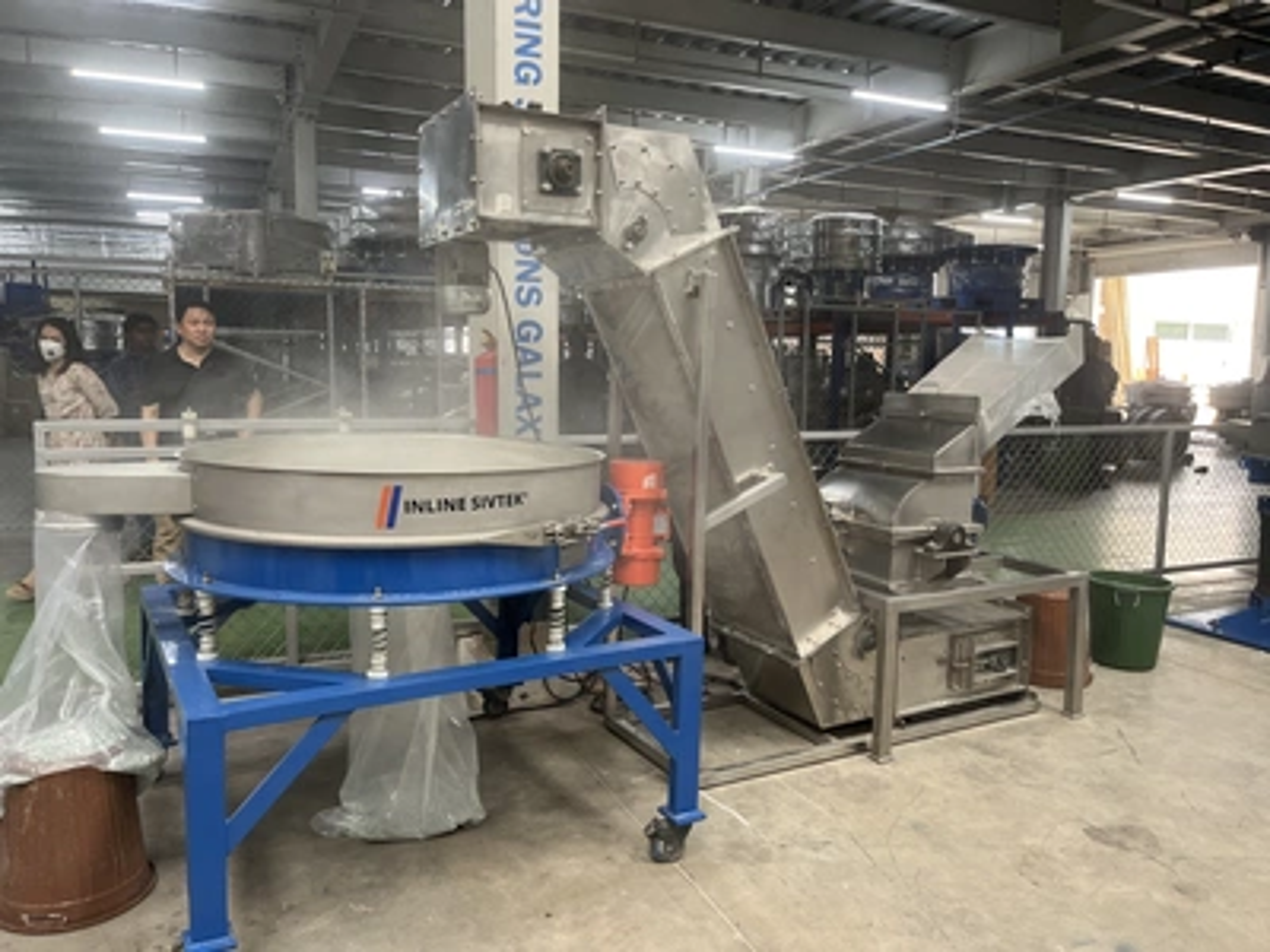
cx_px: 635
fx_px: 954
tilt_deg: -6.7
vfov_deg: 53.1
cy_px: 476
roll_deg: -0.4
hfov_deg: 67.3
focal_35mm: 26
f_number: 1.6
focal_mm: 5.1
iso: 125
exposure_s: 1/100
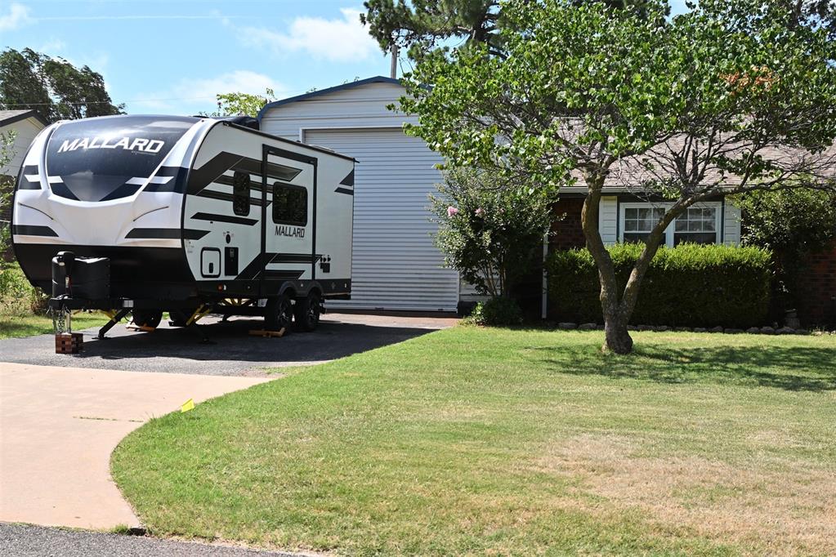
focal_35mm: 36
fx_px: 836
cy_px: 278
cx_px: 418
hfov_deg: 53.1
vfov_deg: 36.9
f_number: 4.5
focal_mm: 24
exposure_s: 1/1600
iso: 200
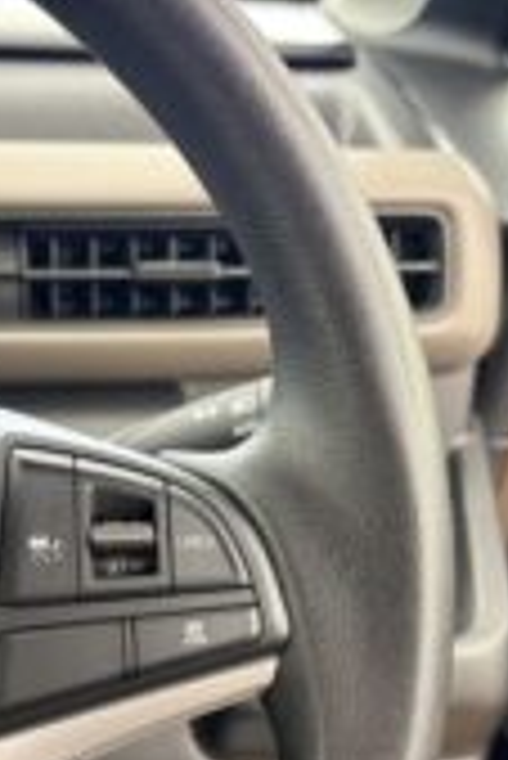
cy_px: 587
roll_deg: -2.1
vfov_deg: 34.7
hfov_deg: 24.1
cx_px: 175
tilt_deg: -30.6
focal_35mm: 56
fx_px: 1183
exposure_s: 1/50
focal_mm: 5.96
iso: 320
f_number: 1.6
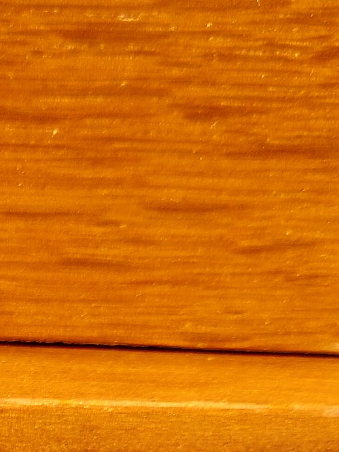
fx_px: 1553
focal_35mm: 119
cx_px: -328
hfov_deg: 11.3
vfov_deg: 15.2
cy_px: 689
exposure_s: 1/568
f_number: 1.8
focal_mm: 5.23
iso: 25
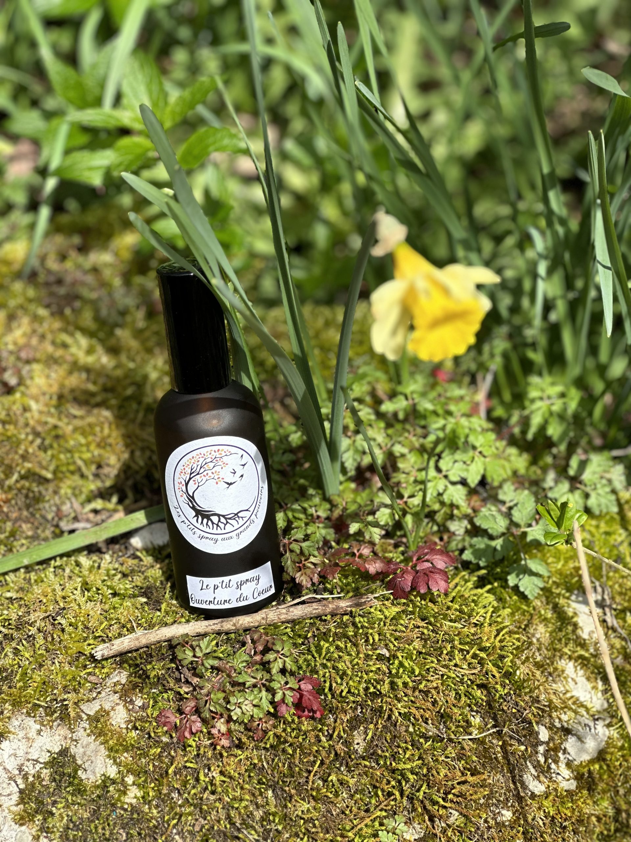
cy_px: 421
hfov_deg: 19.1
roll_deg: +10.2
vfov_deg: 25.3
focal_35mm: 77
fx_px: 1871
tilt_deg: -34.1
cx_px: 316
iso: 32
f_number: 2.8
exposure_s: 1/475
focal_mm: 9
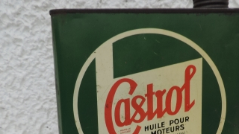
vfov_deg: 23.3
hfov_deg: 41.4
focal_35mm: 49
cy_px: 138
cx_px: 166
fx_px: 311
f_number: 3
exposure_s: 1/200
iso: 80
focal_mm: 4.3
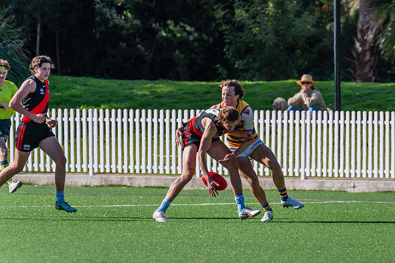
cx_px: 243
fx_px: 8224
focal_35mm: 749
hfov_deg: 2.8
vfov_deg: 1.8
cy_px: 112
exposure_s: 1/1250
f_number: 10
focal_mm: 600
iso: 800
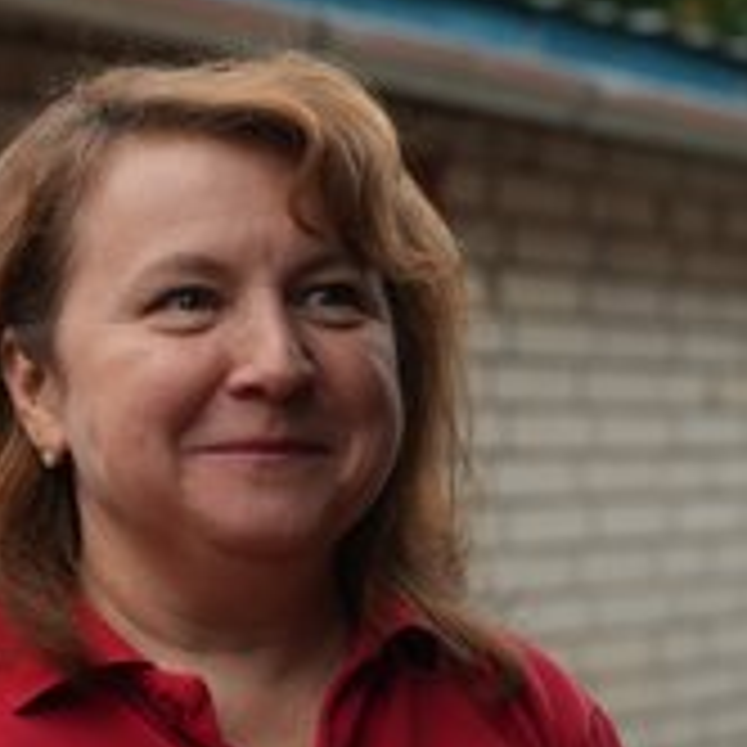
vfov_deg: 19.7
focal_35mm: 88
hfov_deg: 19.6
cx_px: 216
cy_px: 457
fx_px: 2148
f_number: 2.8
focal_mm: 43
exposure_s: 1/50
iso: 500
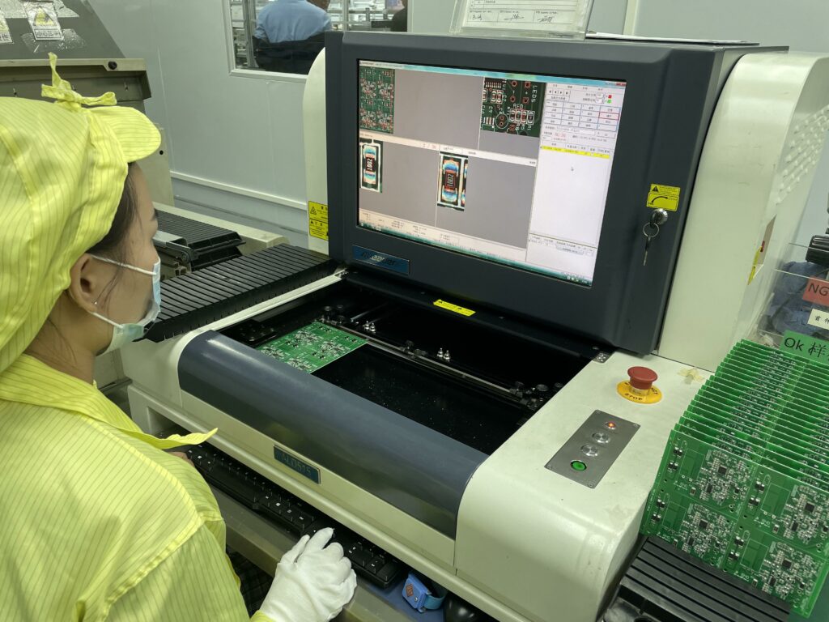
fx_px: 623
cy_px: 311
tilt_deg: -24.1
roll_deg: -1.1
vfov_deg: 53.1
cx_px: 414
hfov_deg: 67.3
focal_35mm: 26
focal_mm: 4.2
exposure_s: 1/80
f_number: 1.6
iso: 100
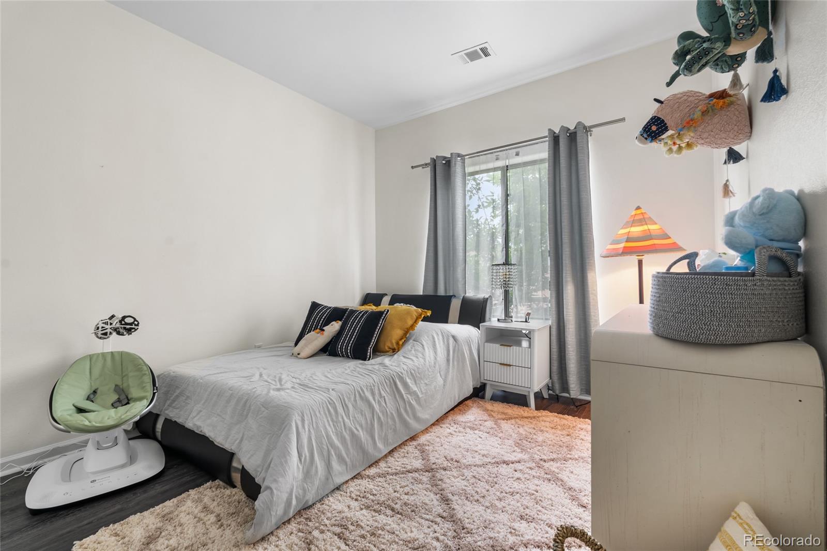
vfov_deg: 73.7
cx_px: 414
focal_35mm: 16
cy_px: 276
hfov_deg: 96.7
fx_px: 367
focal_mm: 16
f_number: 8
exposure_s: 1.6
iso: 160
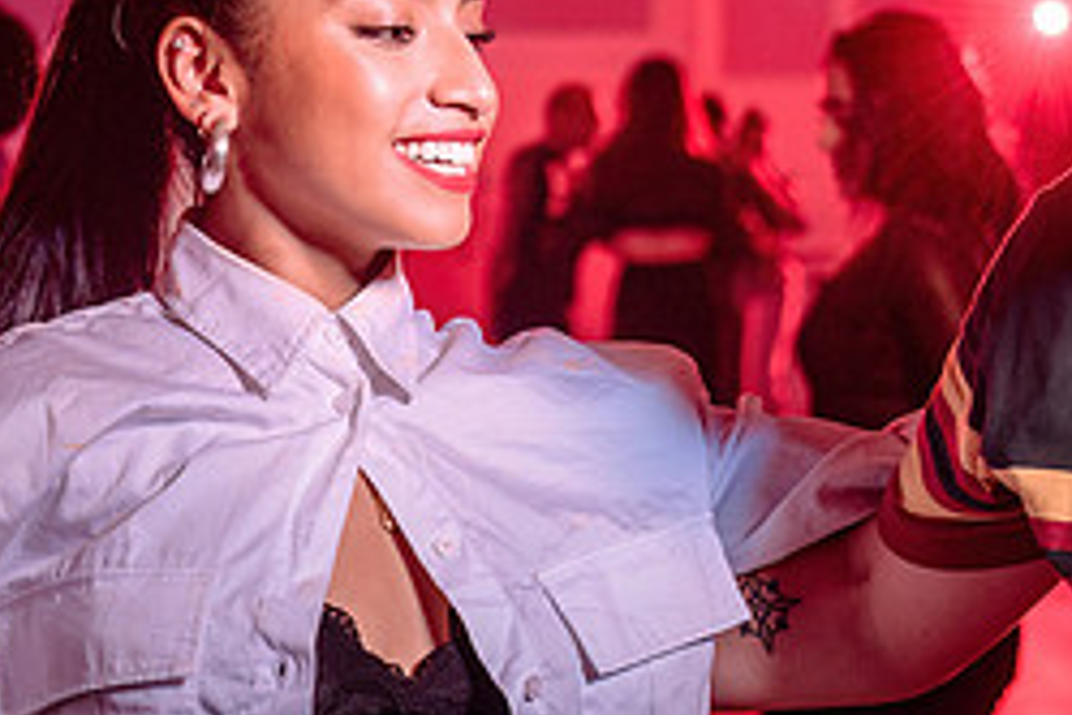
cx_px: 300
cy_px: 457
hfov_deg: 18.3
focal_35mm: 111
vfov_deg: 12.3
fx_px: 3305
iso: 800
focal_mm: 40
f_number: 3.2
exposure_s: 1/80
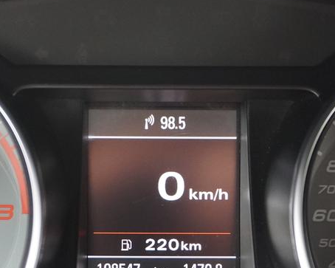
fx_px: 905
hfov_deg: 21.0
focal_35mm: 91
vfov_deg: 16.7
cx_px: 165
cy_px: 210
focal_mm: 23
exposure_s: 1/60
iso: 2000
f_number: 4
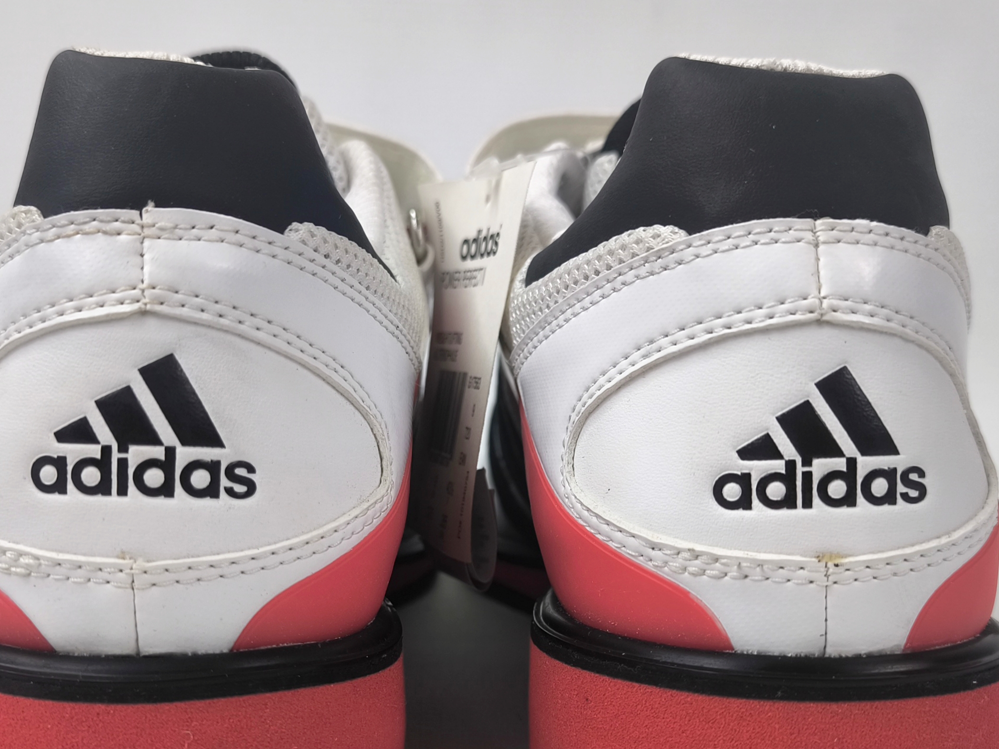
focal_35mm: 33
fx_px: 952
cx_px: 472
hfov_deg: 55.3
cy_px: 470
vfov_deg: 42.6
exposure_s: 1/106
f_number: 1.9
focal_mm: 6.92
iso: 50
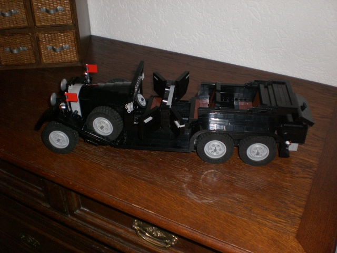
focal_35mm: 38
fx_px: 370
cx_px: 168
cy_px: 126
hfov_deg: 49.0
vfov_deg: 37.7
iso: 200
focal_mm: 6.3
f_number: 3.1
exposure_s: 1/60
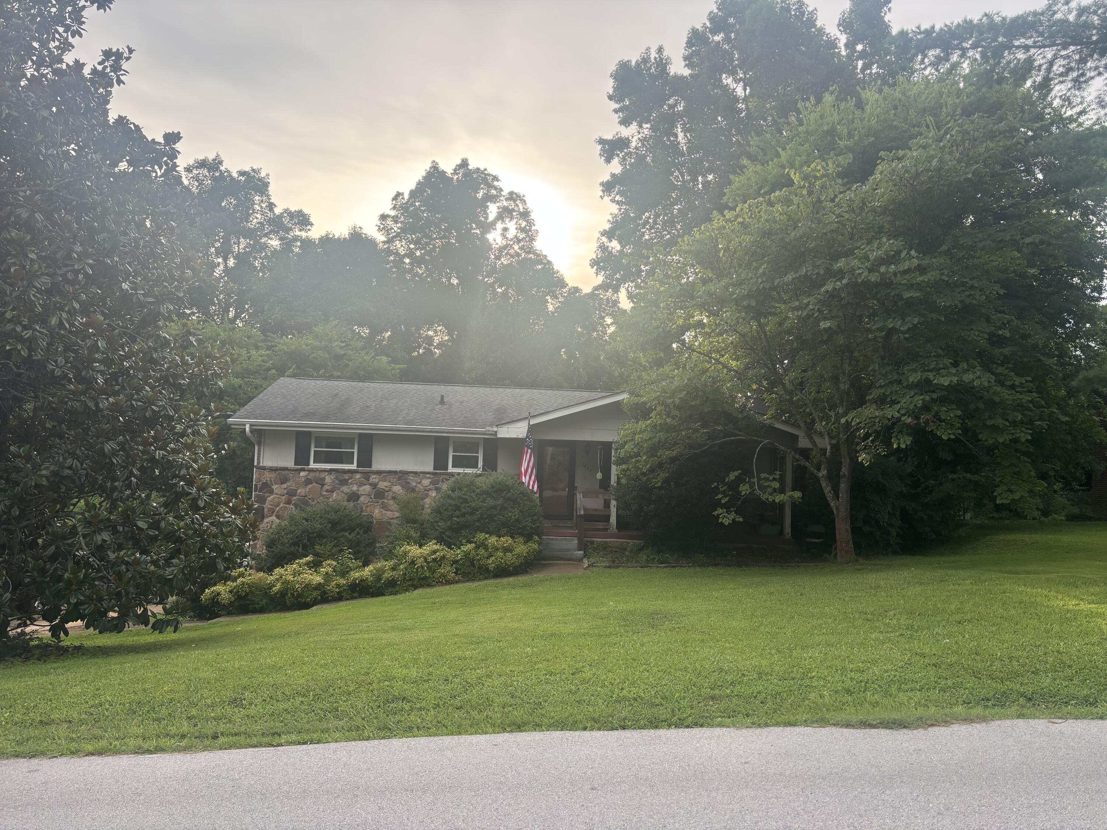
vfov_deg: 53.1
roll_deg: -2.0
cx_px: 554
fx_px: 831
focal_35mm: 26
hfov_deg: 67.3
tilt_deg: +2.8
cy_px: 415
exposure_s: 1/844
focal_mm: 5.96
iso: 50
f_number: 1.6
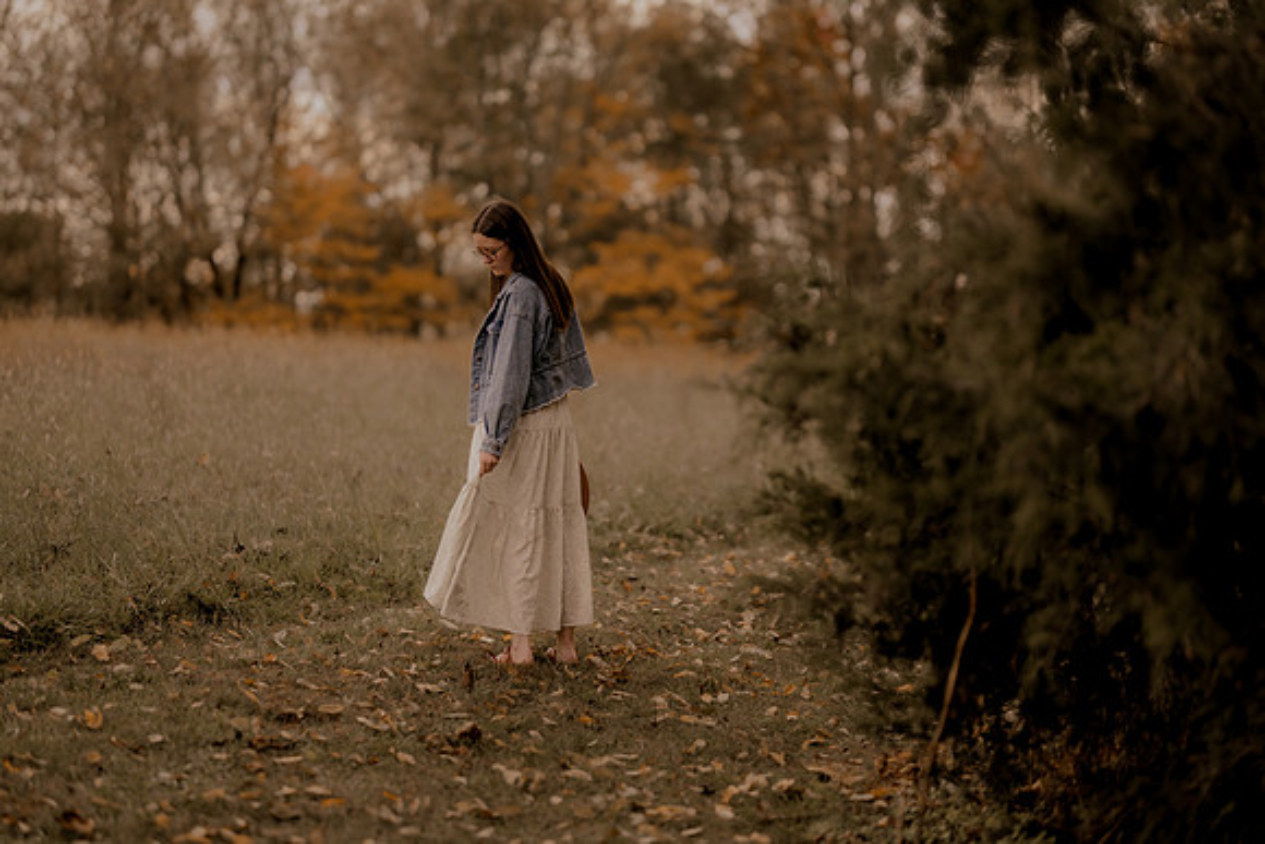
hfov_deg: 23.9
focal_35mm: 85
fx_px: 2987
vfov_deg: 16.1
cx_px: 632
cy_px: 422
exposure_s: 1/2500
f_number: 1.4
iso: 200
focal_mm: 85
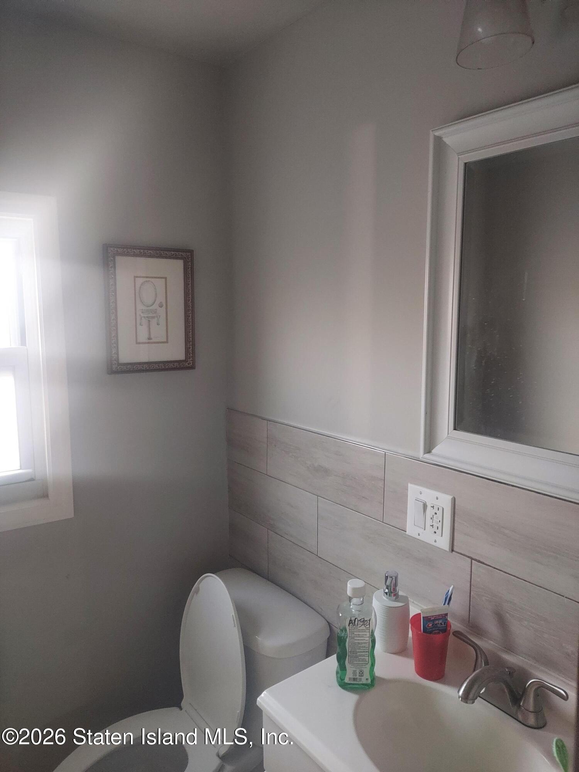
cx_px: 290
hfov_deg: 54.9
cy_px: 386
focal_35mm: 25
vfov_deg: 69.4
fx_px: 558
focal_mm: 4.6
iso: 320
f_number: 2
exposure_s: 1/30
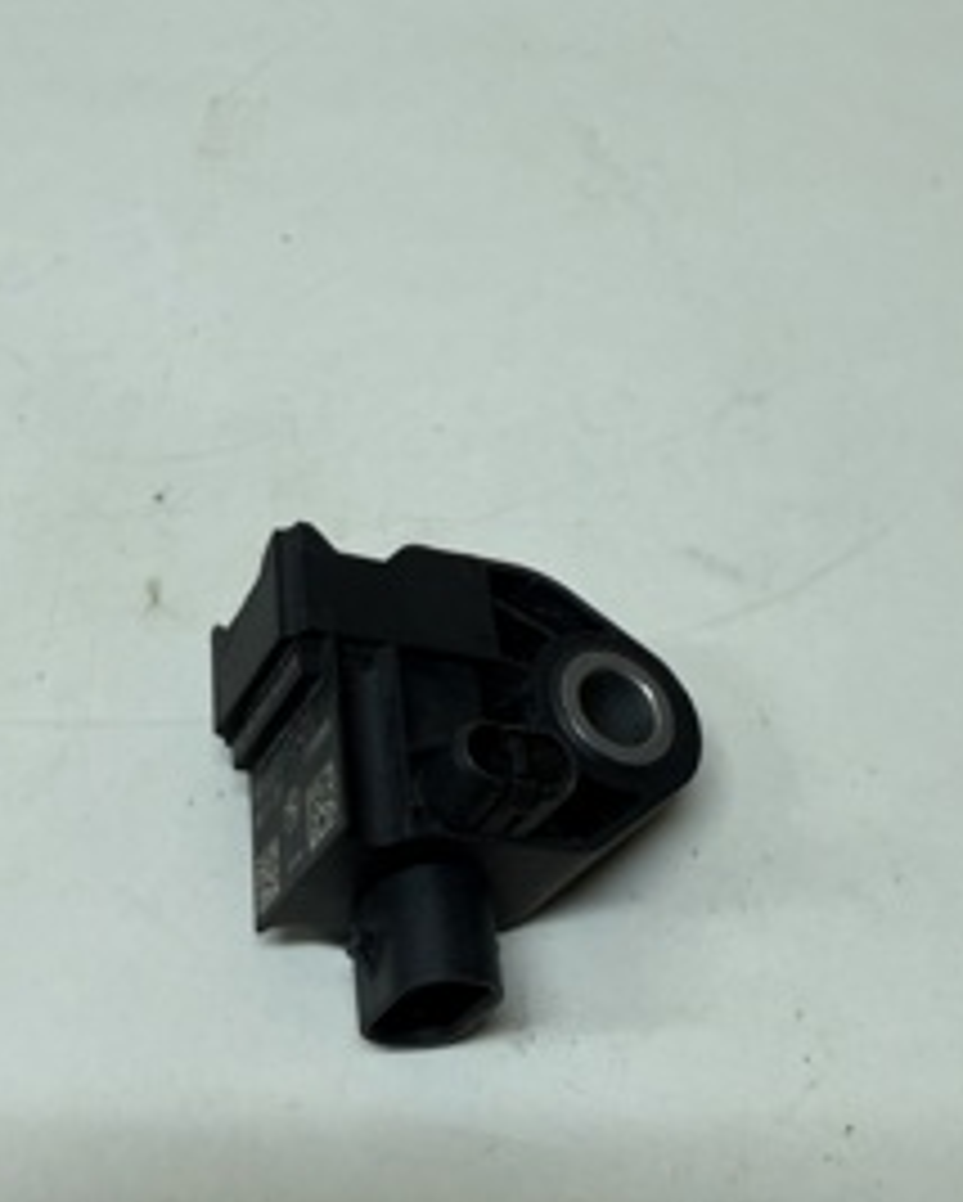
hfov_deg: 35.7
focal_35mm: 42
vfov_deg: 43.5
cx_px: 466
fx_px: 1495
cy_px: 734
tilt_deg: -51.1
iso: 160
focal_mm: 2.22
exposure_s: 1/100
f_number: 2.2
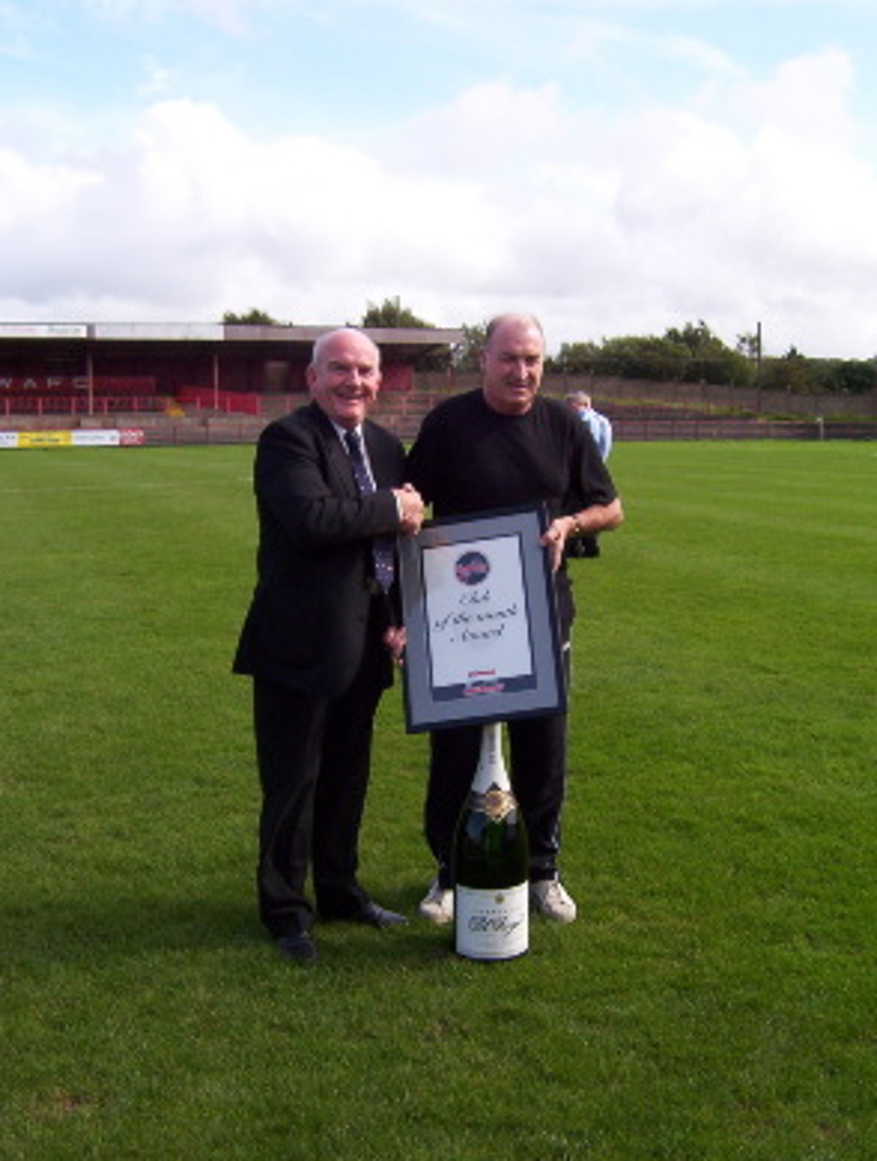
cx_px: 444
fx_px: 1244
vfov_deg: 50.0
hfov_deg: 38.8
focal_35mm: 37
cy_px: 570
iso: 100
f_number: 5.24
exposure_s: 1/368
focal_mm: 5.54
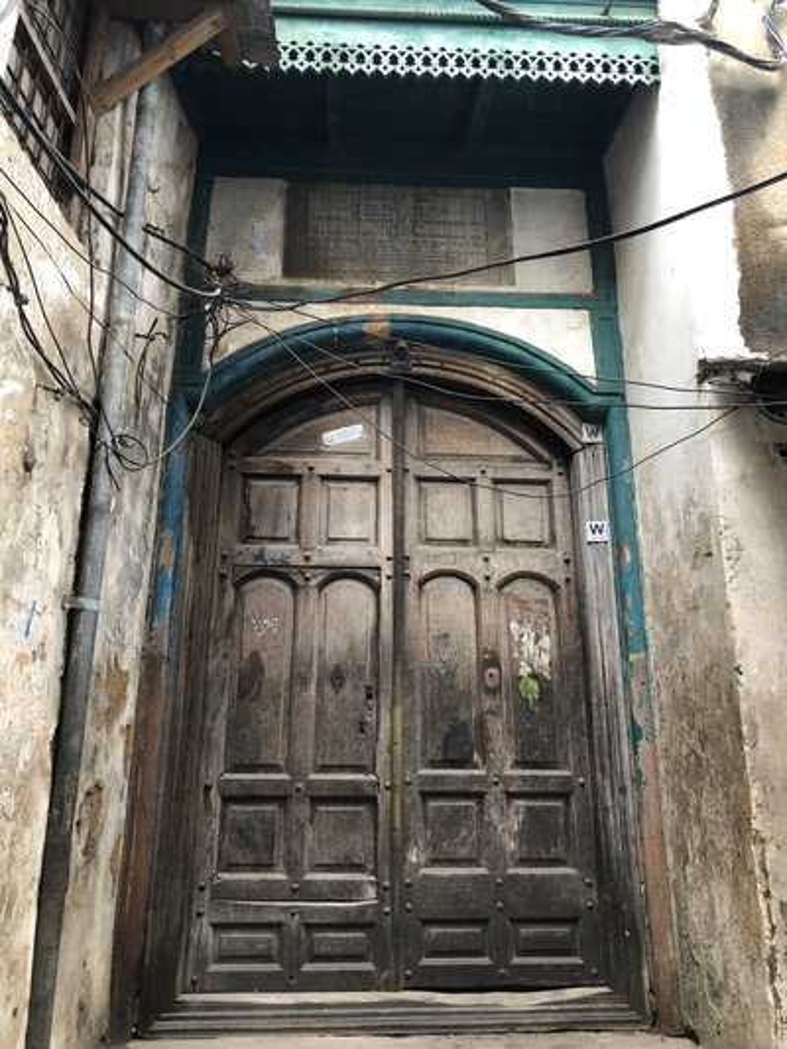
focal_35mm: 28
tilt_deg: +17.7
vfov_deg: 63.4
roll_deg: +0.4
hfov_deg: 49.8
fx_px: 848
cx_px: 394
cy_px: 524
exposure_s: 1/30
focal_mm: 4
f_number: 1.8
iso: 25
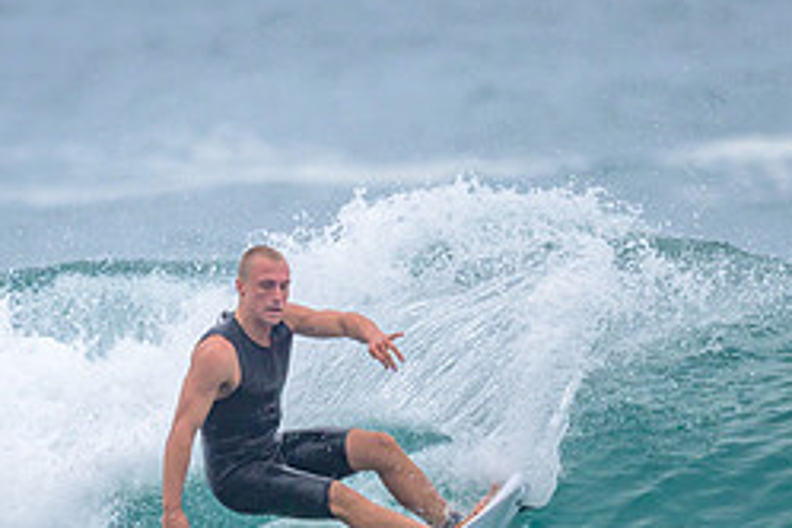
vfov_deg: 0.5
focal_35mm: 2561
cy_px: 331
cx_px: 135
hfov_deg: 0.8
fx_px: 56338
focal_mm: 800
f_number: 6.3
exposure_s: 1/2000
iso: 360
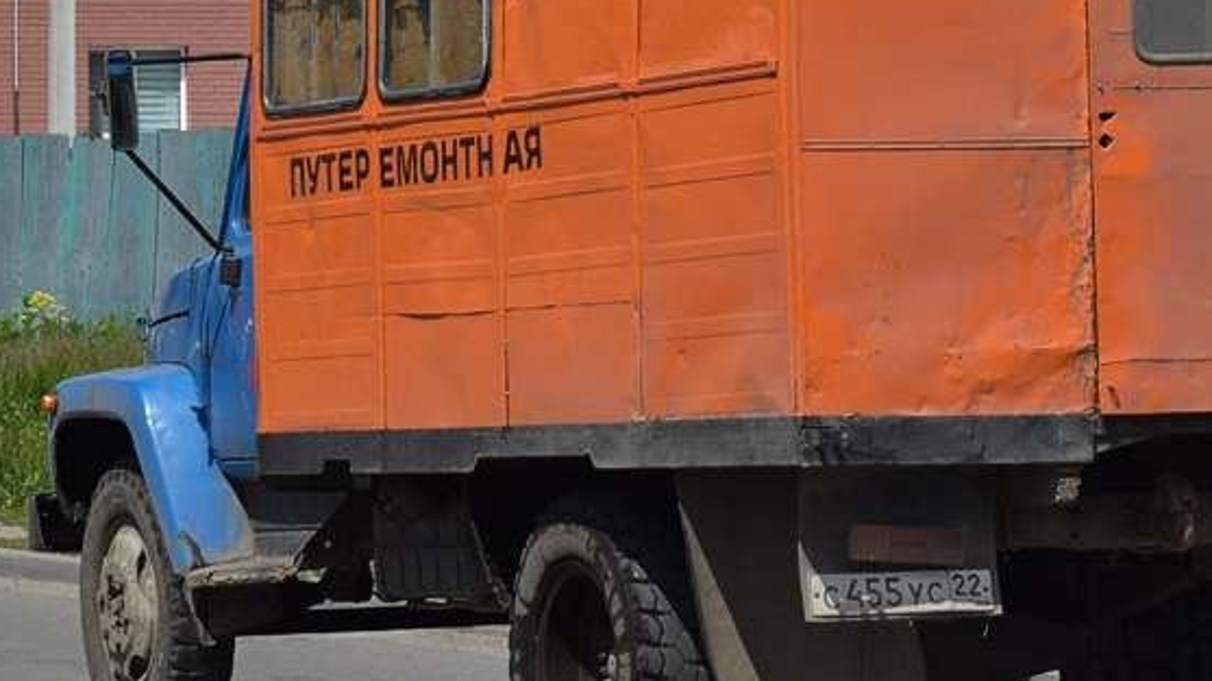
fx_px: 5980
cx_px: 770
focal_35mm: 186
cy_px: 113
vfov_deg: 6.5
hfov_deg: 11.6
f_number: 7.1
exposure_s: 1/1250
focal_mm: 55
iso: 200
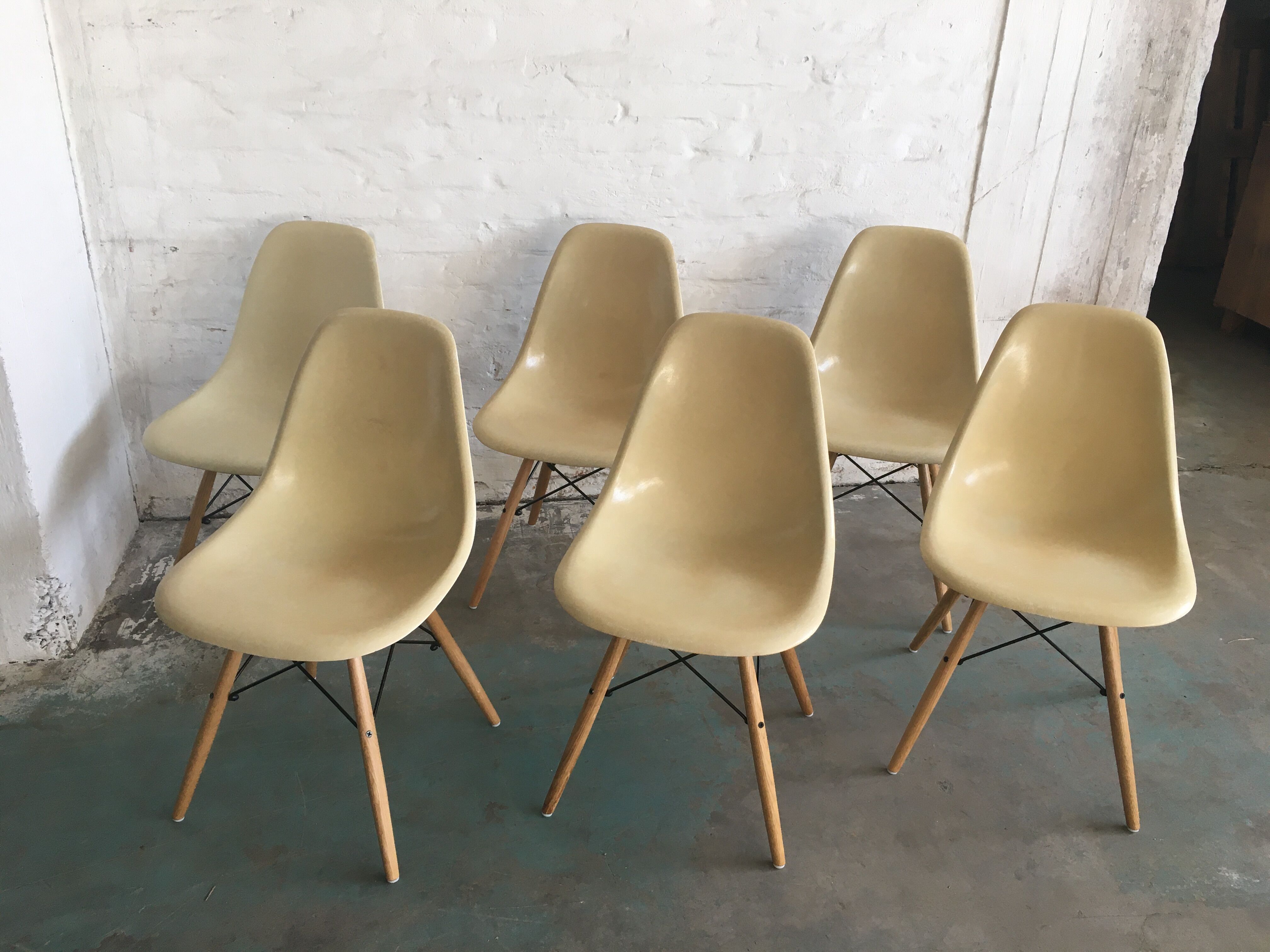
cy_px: 476
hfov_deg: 61.7
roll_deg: -1.1
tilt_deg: -26.5
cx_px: 635
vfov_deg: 48.2
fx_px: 1064
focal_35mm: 29
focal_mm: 4.15
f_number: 2.2
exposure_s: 1/33
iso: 32
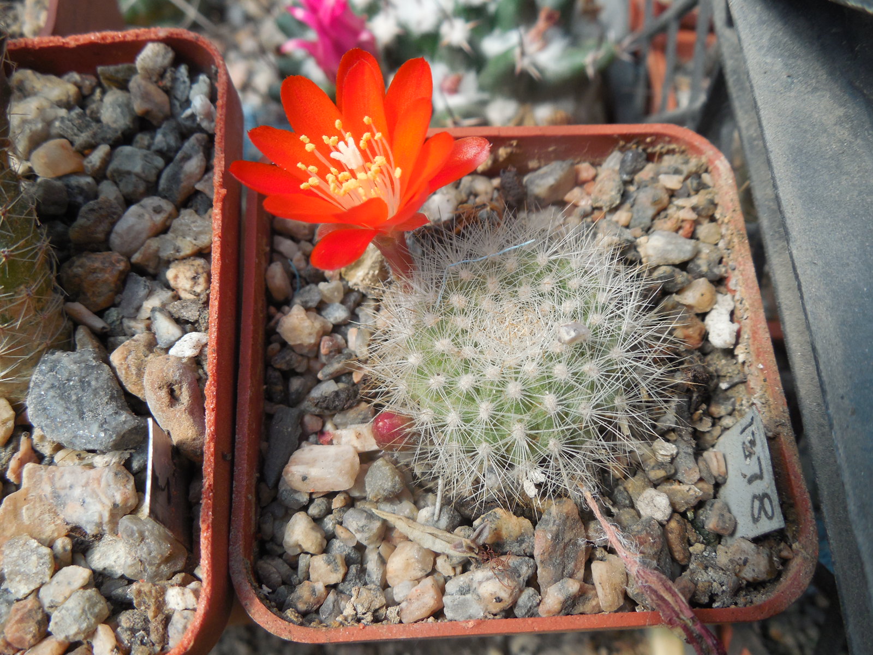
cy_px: 328
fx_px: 782
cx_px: 436
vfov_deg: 45.4
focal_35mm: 31
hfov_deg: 58.4
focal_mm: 5.6
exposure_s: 1/400
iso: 125
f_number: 3.6
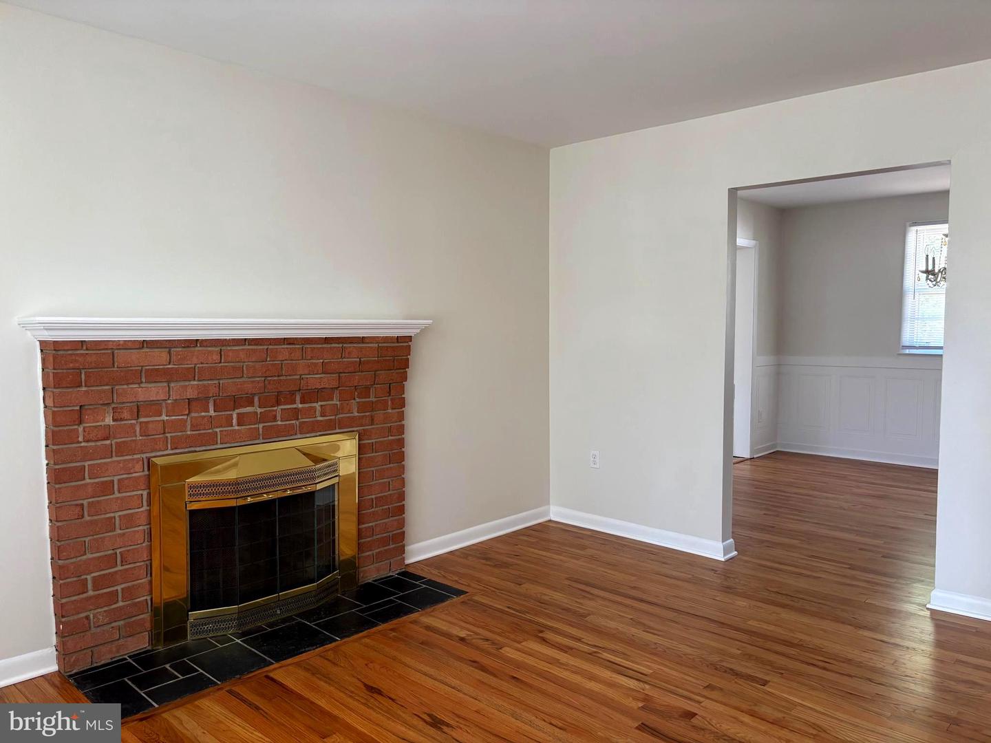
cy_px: 372
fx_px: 744
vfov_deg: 53.1
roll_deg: +0.6
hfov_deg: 67.3
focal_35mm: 26
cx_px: 496
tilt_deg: -3.8
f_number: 1.6
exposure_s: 1/60
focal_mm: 5.96
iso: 160
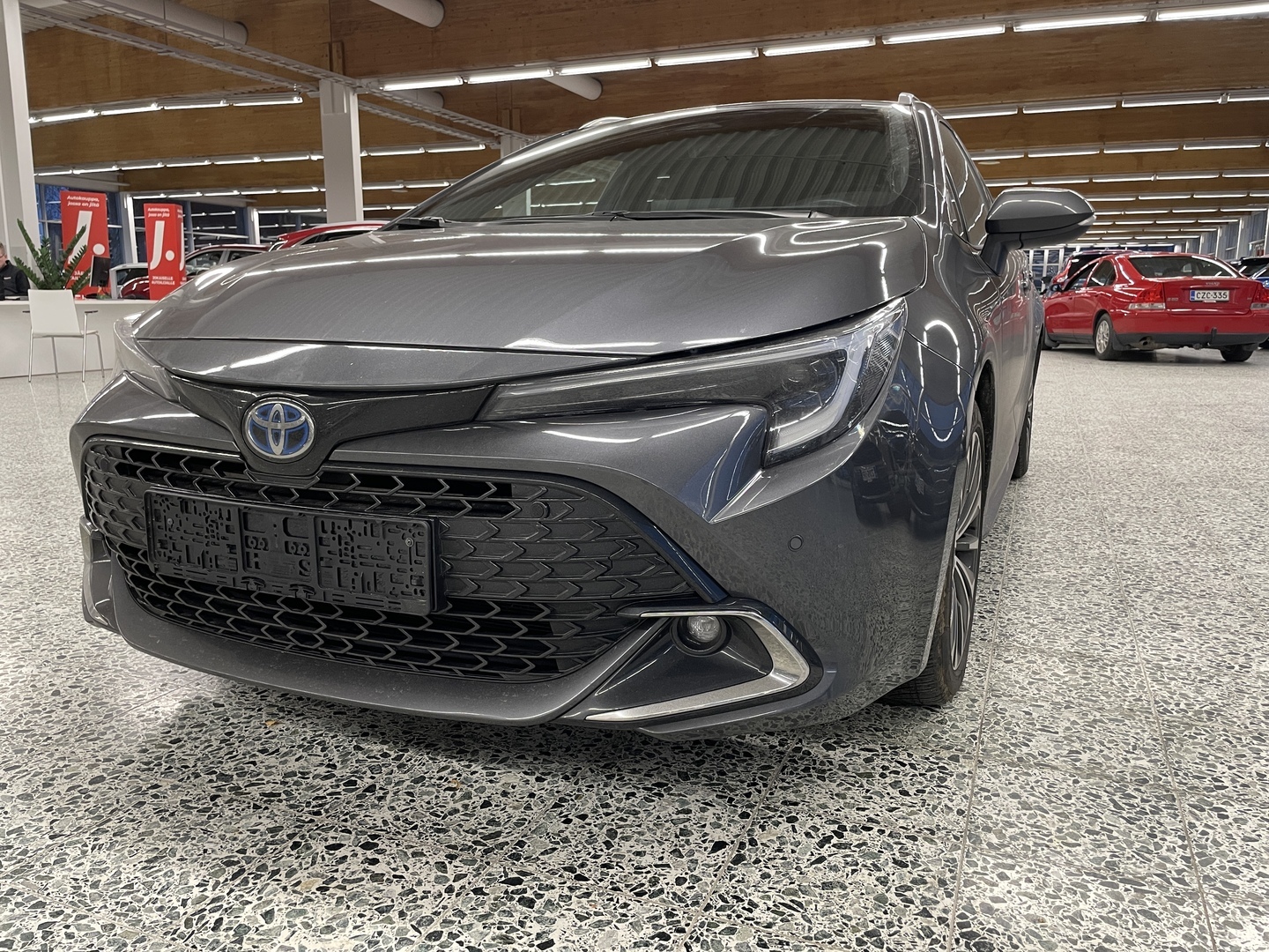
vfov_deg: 53.1
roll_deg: -0.1
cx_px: 634
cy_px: 476
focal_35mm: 26
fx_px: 953
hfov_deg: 67.3
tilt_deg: -10.1
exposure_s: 1/50
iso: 125
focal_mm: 4.2
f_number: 1.6
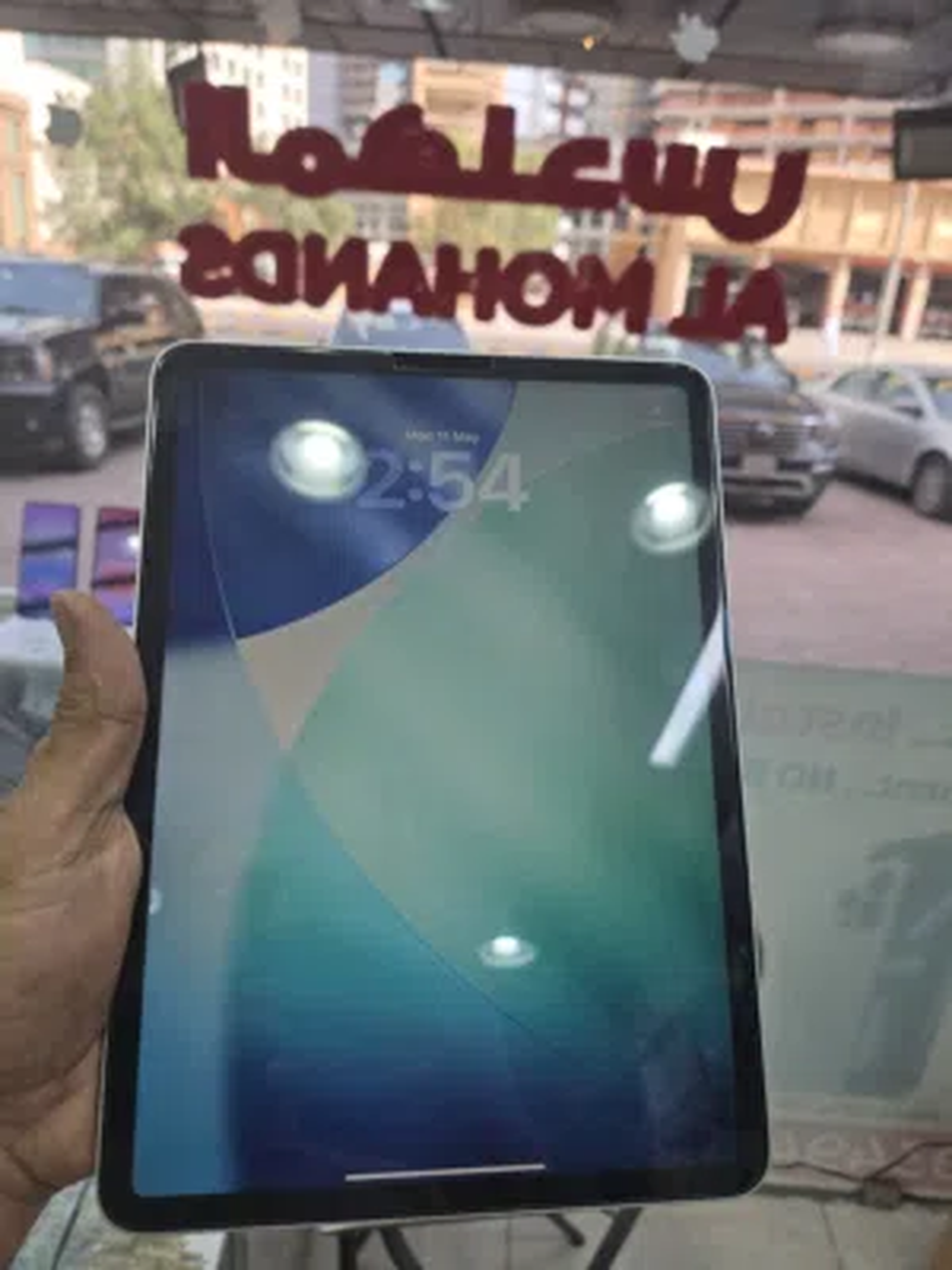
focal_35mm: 23
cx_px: 476
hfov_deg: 58.9
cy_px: 635
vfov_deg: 73.9
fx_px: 843
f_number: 1.8
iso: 80
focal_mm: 5.4
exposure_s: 1/1262
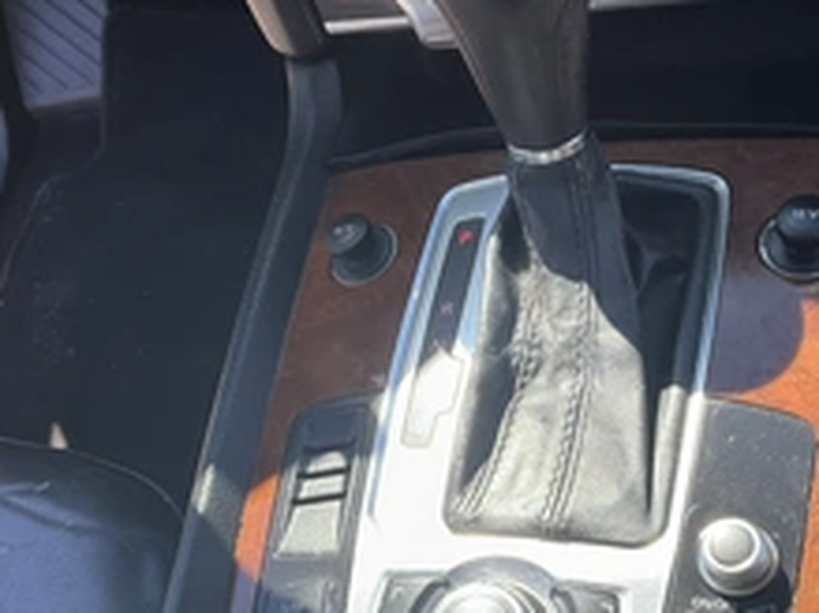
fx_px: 1253
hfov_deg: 36.0
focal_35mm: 53
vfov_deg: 27.1
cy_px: 456
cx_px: 497
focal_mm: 3
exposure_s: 1/235
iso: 20
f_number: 1.8
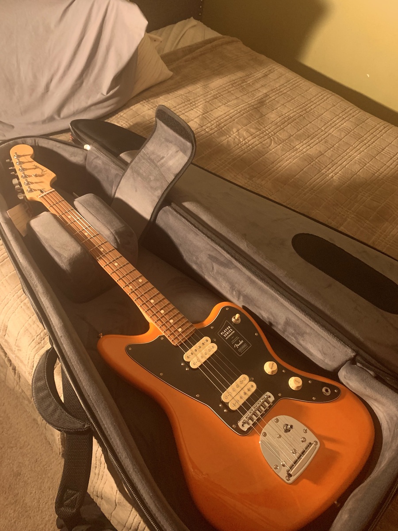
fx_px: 399
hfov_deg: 53.1
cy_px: 266
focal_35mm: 26
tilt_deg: -50.4
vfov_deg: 67.3
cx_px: 199
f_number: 1.8
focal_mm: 4.25
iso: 640
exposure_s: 1/30
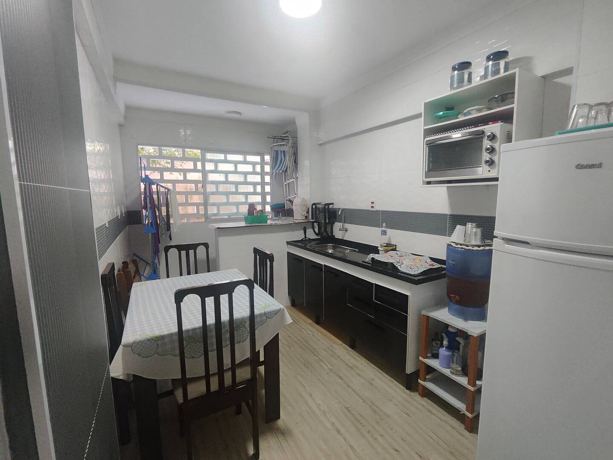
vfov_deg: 78.2
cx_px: 306
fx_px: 283
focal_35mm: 16
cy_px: 230
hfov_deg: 94.5
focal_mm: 1.65
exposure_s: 1/60
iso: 232
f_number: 2.2
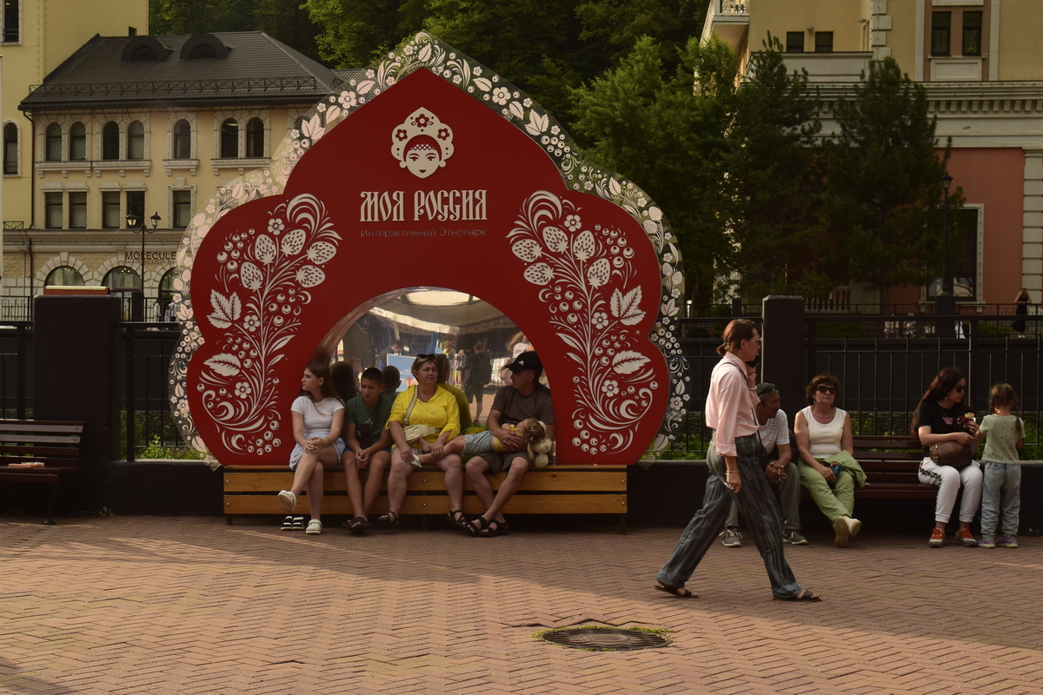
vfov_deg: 25.1
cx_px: 522
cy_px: 348
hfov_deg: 36.9
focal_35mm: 54
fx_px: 1564
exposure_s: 1/200
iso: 100
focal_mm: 36
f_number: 8
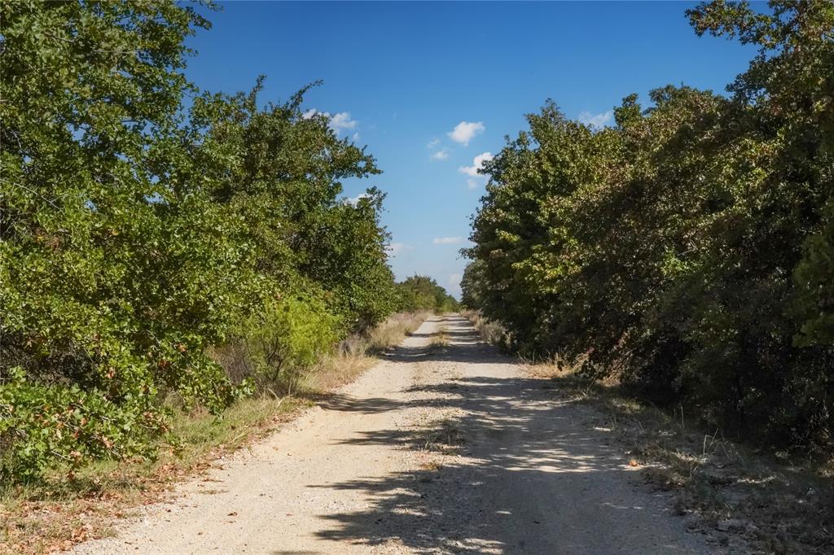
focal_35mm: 48
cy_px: 278
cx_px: 417
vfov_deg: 28.1
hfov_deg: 41.1
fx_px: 1112
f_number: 18
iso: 5000
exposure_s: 1/4000
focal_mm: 32
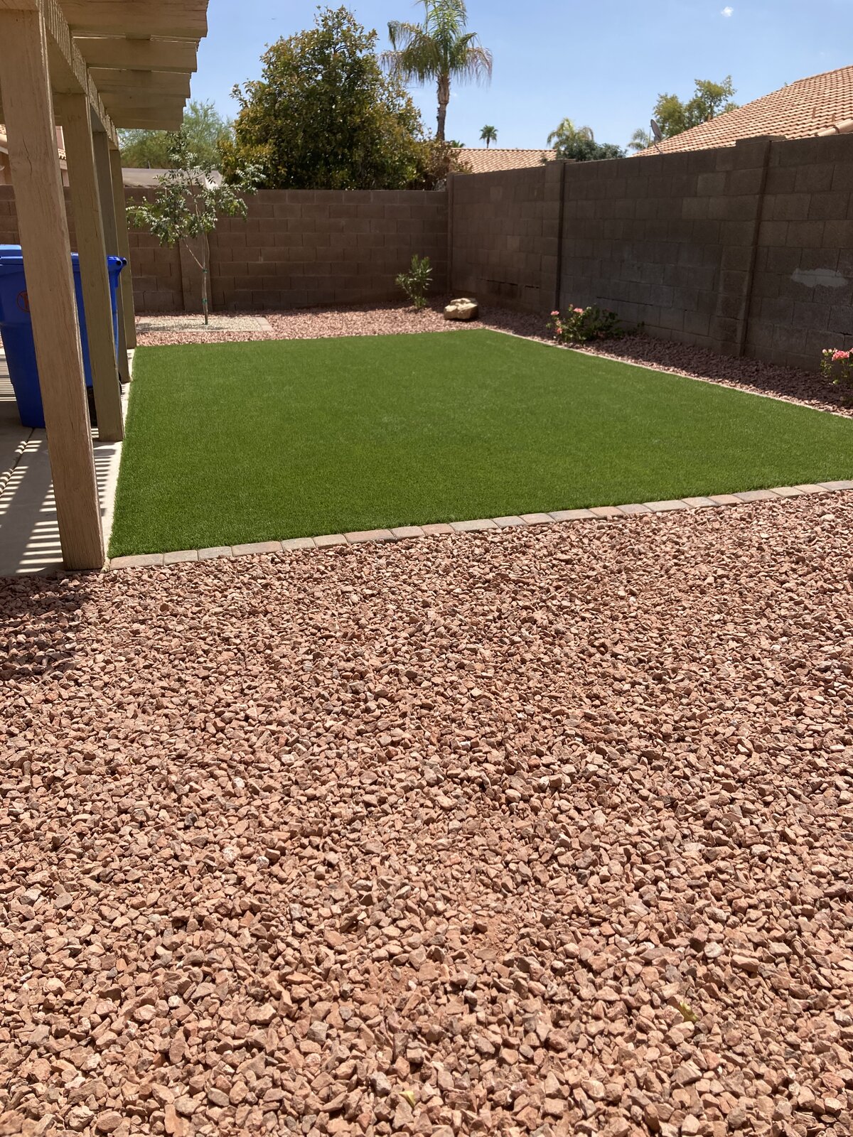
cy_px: 568
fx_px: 920
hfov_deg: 49.7
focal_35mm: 28
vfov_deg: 63.4
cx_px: 426
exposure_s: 1/2024
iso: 20
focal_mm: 3.99
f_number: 1.8
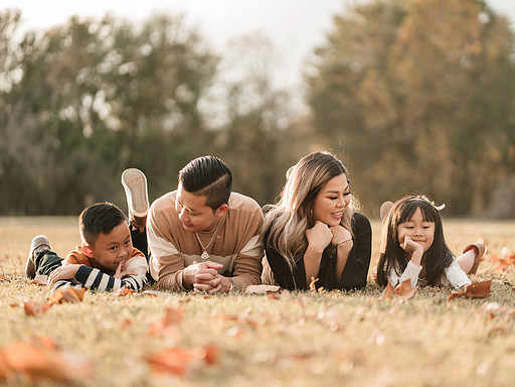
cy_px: 182
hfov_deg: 19.8
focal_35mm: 99
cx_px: 286
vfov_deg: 14.9
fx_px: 1473
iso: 400
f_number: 1.8
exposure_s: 1/1250
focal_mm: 85
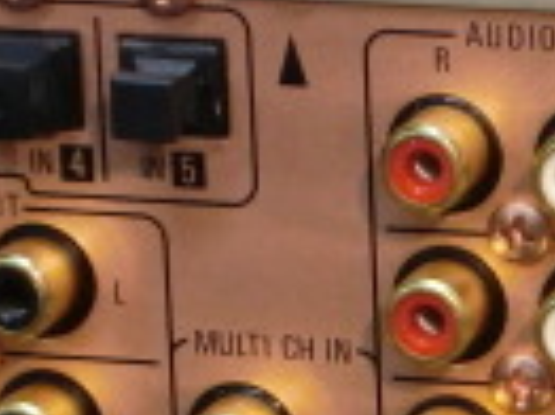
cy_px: 589
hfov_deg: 5.1
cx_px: 602
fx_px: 6167
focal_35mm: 385
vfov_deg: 3.8
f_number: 4.6
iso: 200
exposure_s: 1/10
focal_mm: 13.9
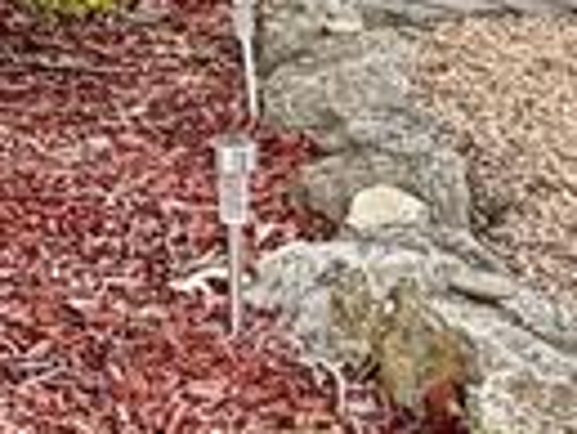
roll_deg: +0.9
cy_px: -385
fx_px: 1852
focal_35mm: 111
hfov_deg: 15.3
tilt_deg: +1.9
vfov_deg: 12.1
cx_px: -461
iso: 50
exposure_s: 1/398
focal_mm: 2.22
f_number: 2.2
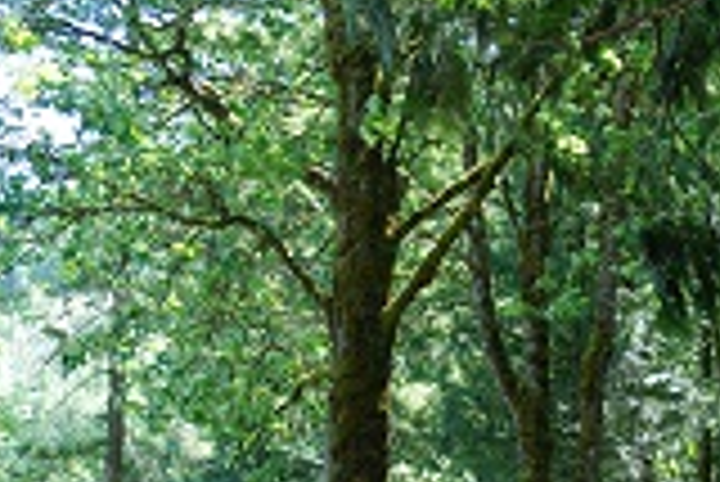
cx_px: 418
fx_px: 1826
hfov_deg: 22.3
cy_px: 532
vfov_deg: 14.7
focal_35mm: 91
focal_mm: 25
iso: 200
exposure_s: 1/80
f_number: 4.5
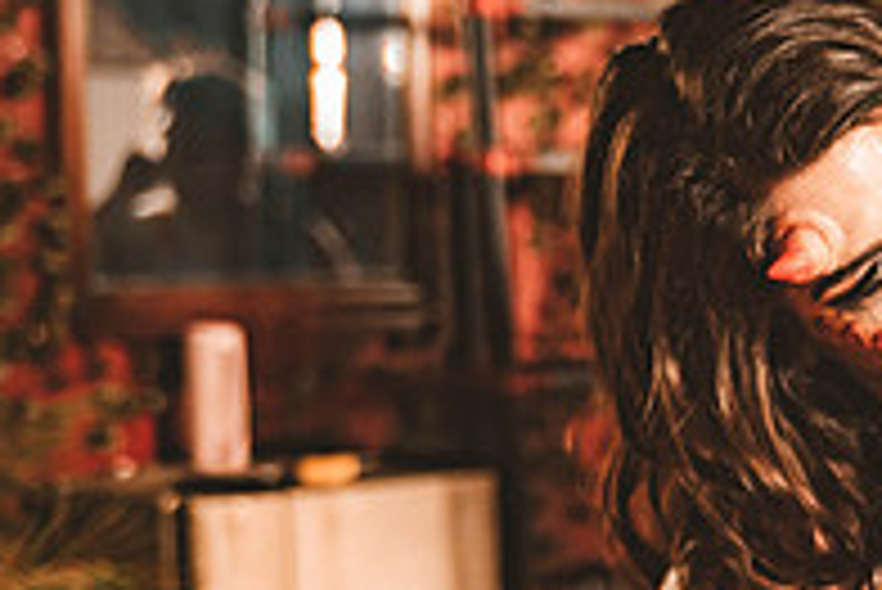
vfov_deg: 10.5
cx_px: 1184
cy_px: 448
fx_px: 3187
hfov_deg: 15.0
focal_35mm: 130
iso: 800
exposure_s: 1/200
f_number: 2.8
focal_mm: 44
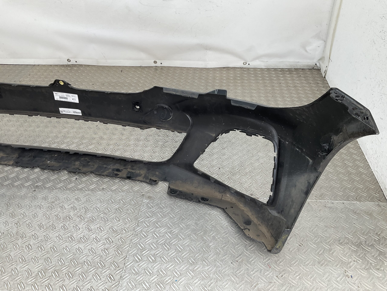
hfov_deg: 61.7
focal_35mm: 29
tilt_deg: -36.8
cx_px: 194
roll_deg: +0.2
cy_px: 146
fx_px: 324
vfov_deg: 48.2
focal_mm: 3
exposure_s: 1/103
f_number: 1.8
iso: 16
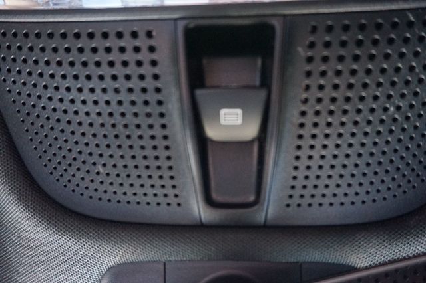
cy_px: 142
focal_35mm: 28
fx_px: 337
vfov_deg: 45.6
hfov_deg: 64.6
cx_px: 213
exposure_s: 1/60
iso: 3200
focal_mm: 19
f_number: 4
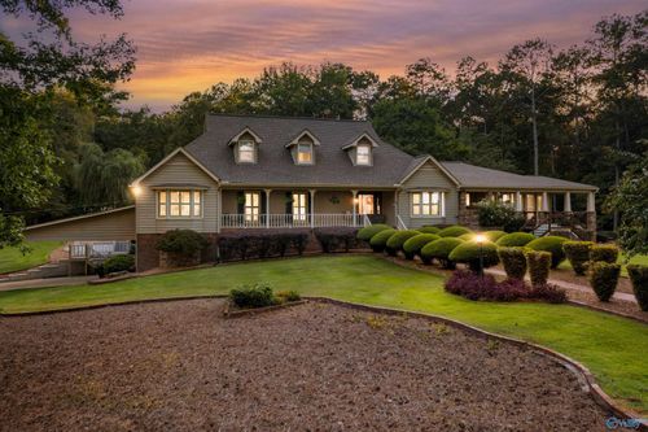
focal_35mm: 28
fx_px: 504
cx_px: 324
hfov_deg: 65.5
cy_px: 216
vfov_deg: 46.4
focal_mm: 10.26
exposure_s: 1/25
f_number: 2.8
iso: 100
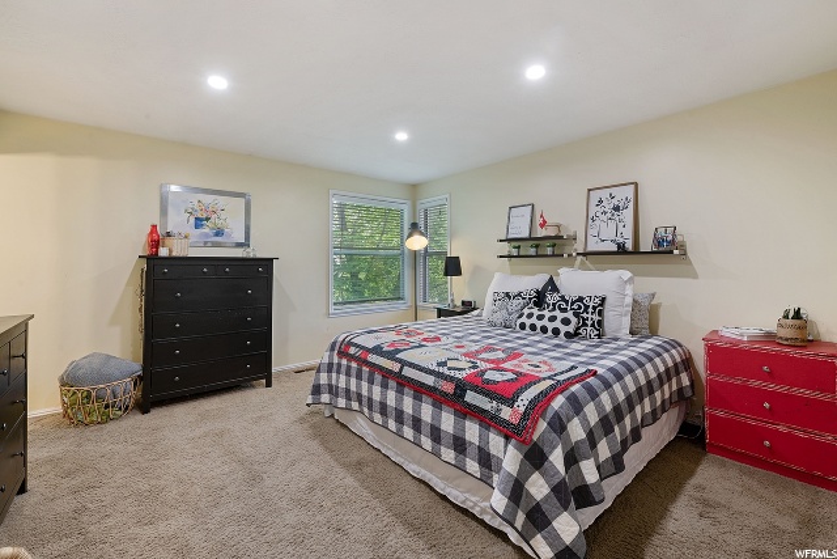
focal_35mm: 15
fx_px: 349
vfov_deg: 77.4
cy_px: 280
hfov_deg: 100.4
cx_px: 418
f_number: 10
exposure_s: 1/1.25
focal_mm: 15
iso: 200
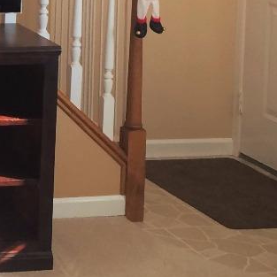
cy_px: -83
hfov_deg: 13.7
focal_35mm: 118
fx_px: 1068
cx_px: -172
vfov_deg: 14.2
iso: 40
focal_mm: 4.15
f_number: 2.2
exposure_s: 1/30
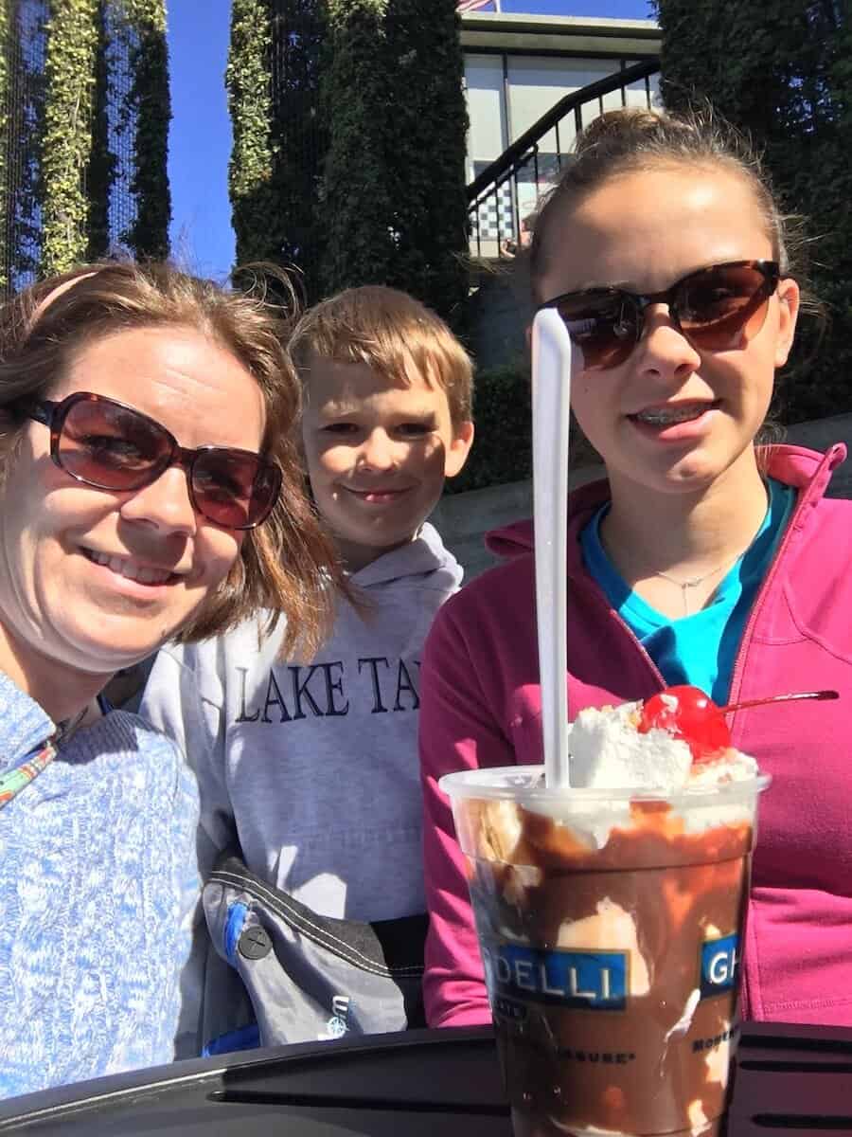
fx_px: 1017
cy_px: 568
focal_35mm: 31
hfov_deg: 45.4
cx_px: 426
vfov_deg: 58.4
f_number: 2.2
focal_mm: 2.65
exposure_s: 1/1433
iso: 32
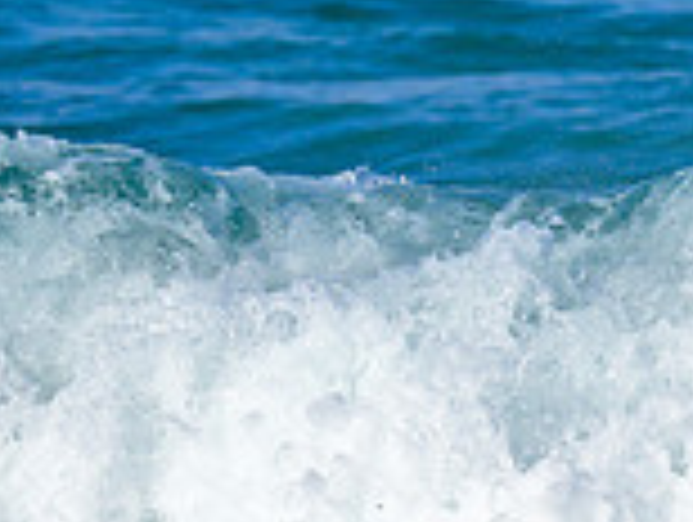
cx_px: 943
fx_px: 79542
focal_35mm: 3967
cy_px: 244
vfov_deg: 0.4
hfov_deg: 0.5
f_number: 6.3
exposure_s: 1/2000
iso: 280
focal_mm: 800
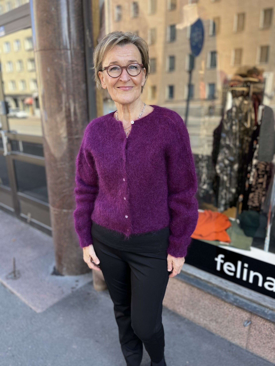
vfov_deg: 67.3
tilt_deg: -17.7
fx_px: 275
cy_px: 183
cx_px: 138
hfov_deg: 53.1
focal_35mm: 26
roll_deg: +0.5
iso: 40
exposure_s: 1/261
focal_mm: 5.1
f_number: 1.6
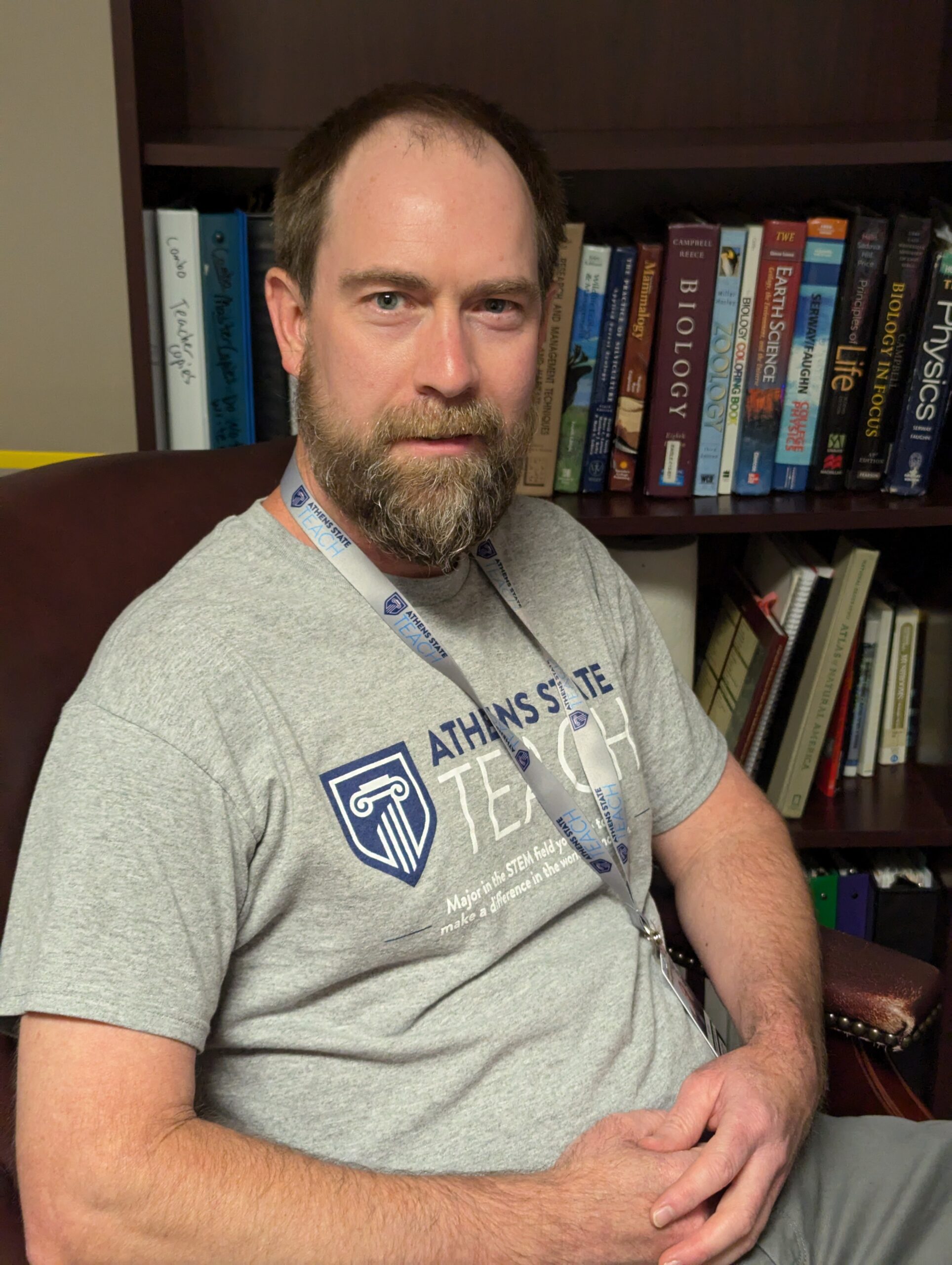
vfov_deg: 39.6
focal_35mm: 48
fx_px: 1755
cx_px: 476
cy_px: 632
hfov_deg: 30.3
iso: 718
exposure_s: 1/123
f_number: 1.85
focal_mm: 6.81
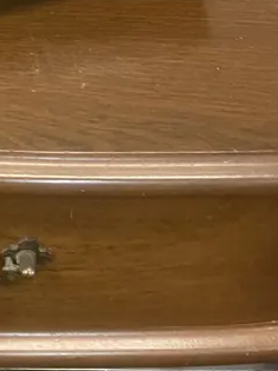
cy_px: 80
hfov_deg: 15.1
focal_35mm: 91
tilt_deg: -36.2
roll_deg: -1.9
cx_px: -134
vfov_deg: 21.3
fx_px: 975
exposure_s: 1/33
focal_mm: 3.99
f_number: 1.8
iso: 250
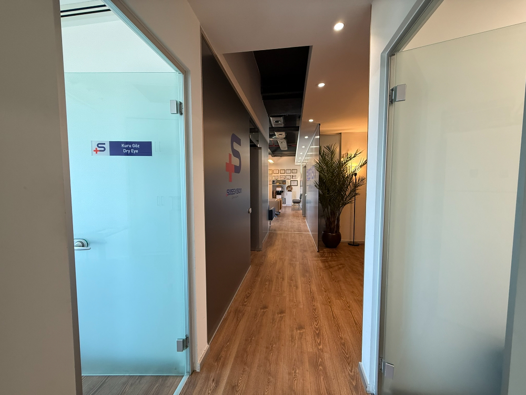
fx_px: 213
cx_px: 263
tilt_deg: -3.1
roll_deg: +0.1
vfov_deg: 85.7
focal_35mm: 14
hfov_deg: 102.1
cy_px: 198
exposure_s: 1/50
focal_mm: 2.22
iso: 200
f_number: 2.2
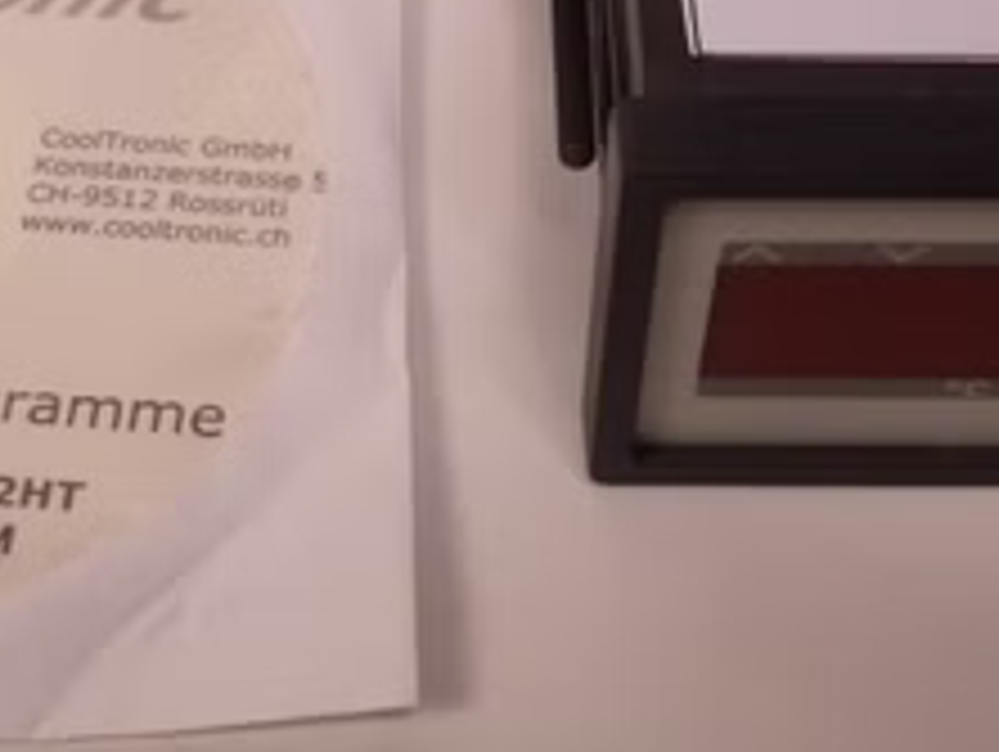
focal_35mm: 72
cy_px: 144
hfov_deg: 27.0
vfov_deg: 20.2
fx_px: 2080
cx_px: 464
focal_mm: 4.5
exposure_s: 1/60
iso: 160
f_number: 3.1
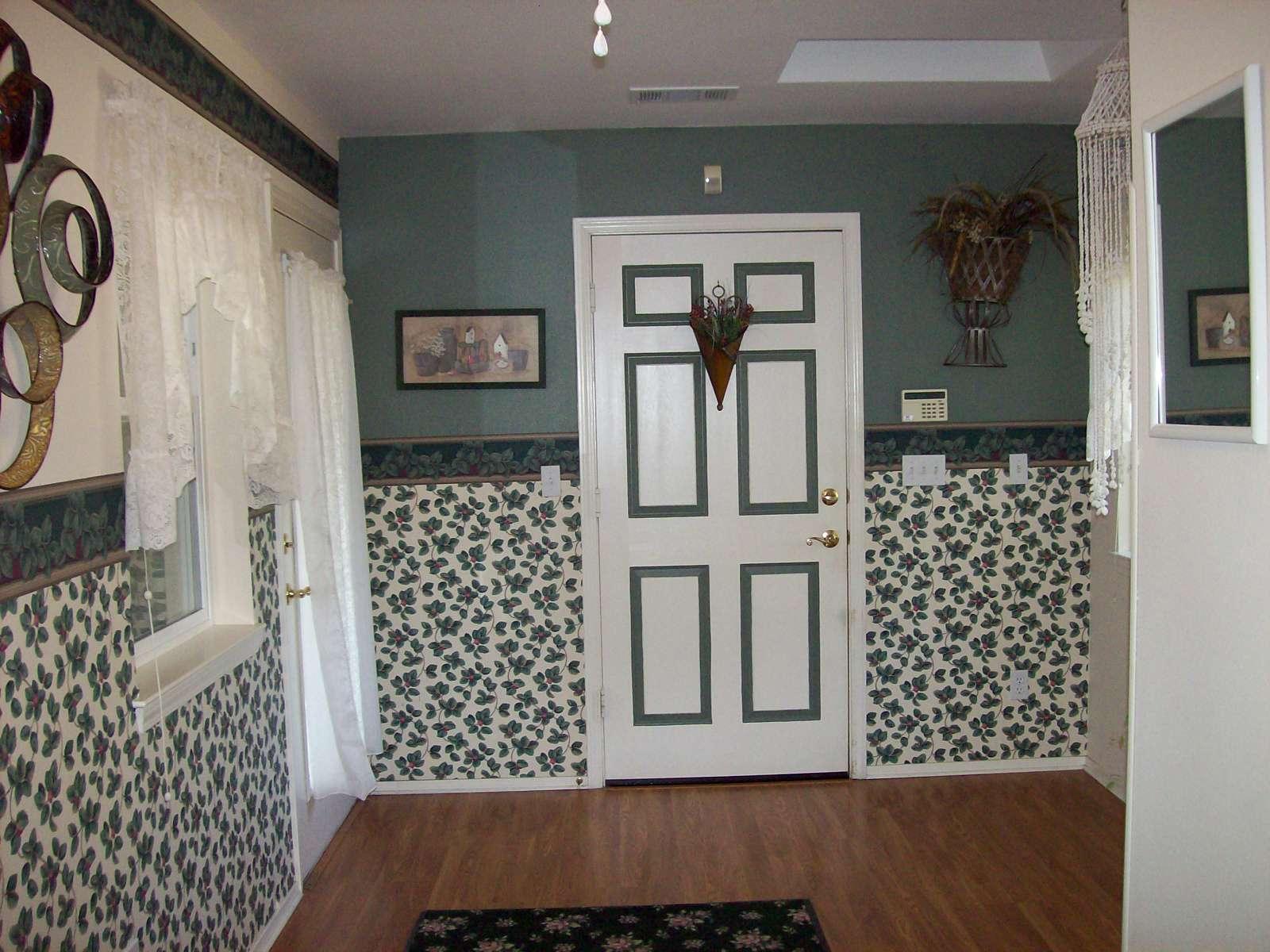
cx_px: 635
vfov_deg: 39.7
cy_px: 476
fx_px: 1321
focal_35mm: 36
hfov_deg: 51.4
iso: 140
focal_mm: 6
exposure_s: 1/64
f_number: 2.7
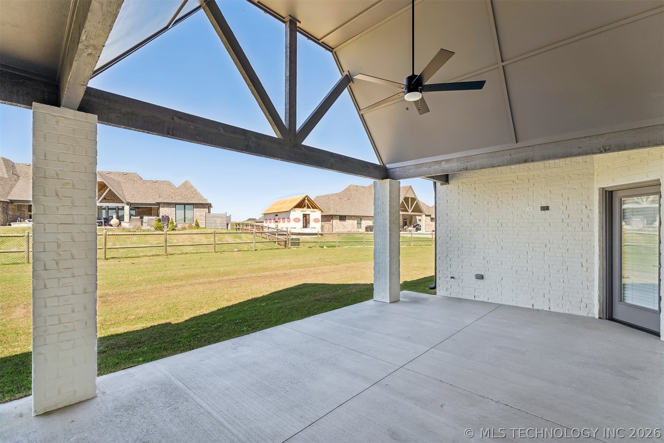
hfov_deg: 96.7
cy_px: 222
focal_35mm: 16
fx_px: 295
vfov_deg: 73.7
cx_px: 332
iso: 200
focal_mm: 16
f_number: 6.3
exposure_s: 1/250
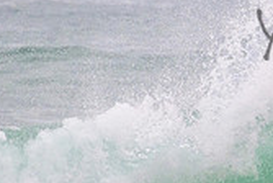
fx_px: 21051
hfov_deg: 0.7
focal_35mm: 2771
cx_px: 425
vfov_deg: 0.5
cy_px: 20
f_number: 11
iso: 2000
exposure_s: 1/2000
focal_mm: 800
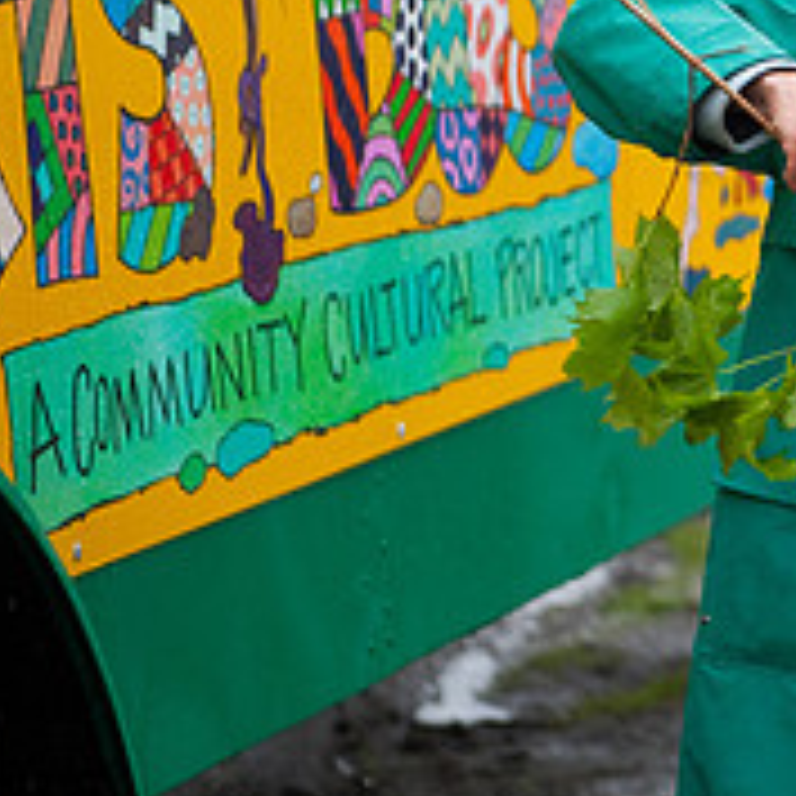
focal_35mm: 195
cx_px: 1133
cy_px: 148
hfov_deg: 8.8
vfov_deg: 9.0
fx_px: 5073
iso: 640
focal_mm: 70
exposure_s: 1/800
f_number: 2.8
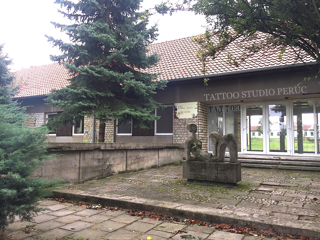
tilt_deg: +3.7
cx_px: 160
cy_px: 120
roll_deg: -0.8
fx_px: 268
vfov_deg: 48.2
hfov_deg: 61.7
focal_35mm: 29
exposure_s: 1/125
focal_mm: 4.15
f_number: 2.2
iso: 32
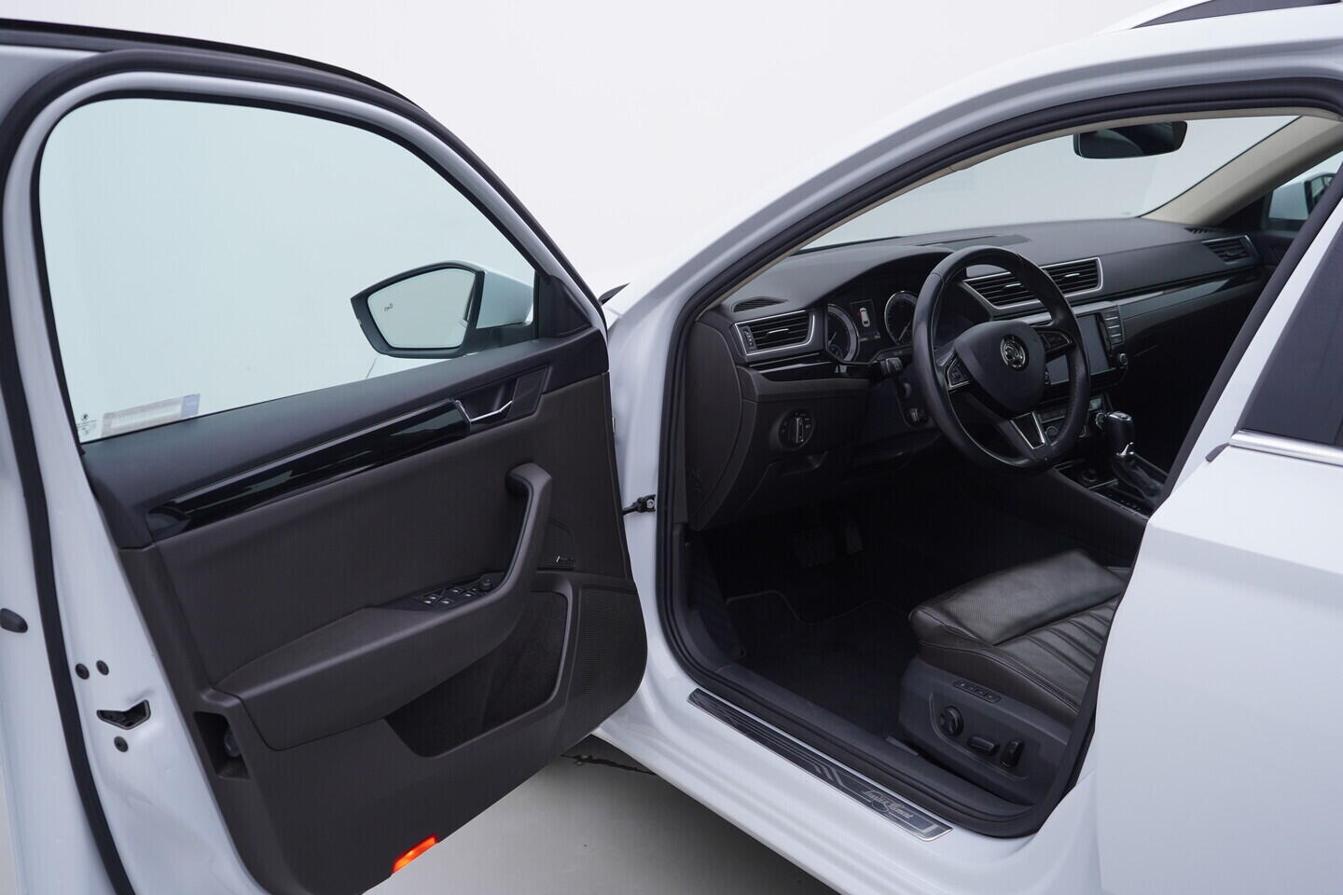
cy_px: 448
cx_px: 672
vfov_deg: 36.9
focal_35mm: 36
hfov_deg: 53.1
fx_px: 1343
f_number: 4
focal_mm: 24
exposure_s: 1/60
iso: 125
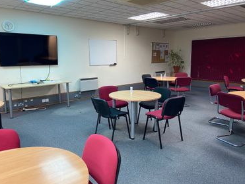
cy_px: 86
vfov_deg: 49.8
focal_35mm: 28
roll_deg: -0.5
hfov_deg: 63.4
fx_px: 198
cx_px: 123
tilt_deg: -6.1
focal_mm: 4.25
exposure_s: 1/50
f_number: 1.8
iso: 200
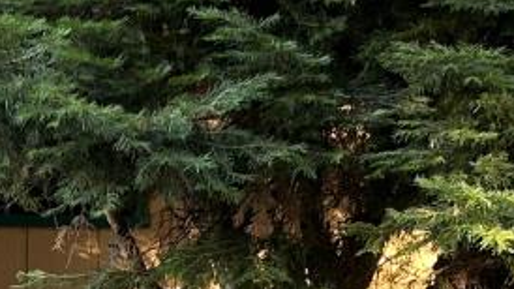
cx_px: -15
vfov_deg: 7.7
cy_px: 453
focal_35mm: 155
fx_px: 2112
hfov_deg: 13.7
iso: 80
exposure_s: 1/121
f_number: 1.5
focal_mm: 5.7
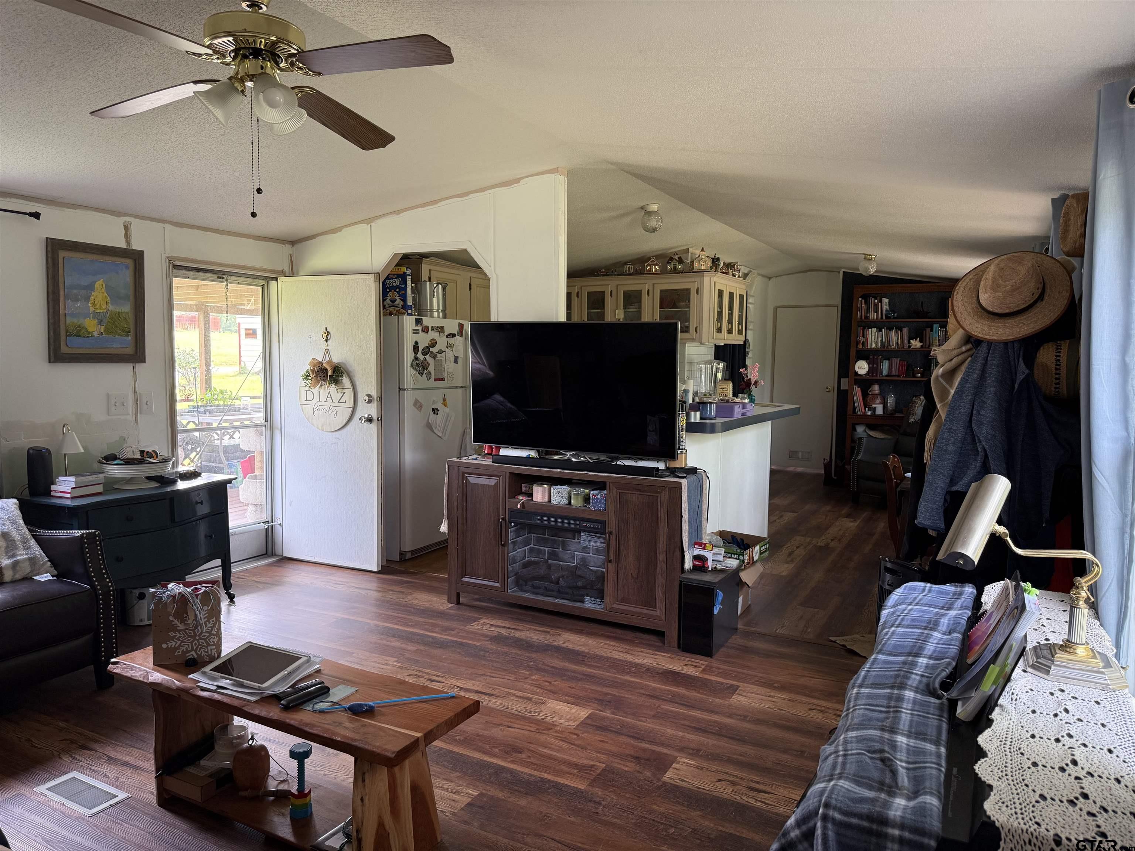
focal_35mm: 24
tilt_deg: -3.8
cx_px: 568
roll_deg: -2.3
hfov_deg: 71.6
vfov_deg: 56.8
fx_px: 787
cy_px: 426
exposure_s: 1/76
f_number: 1.78
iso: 200
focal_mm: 6.76
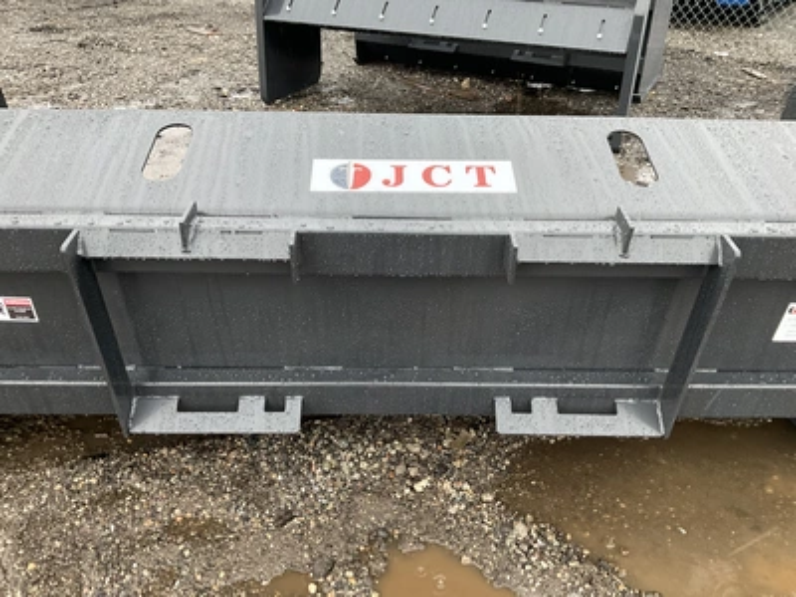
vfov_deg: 48.2
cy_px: 298
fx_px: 667
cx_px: 398
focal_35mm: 29
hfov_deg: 61.7
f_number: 1.8
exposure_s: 1/60
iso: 200
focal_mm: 3
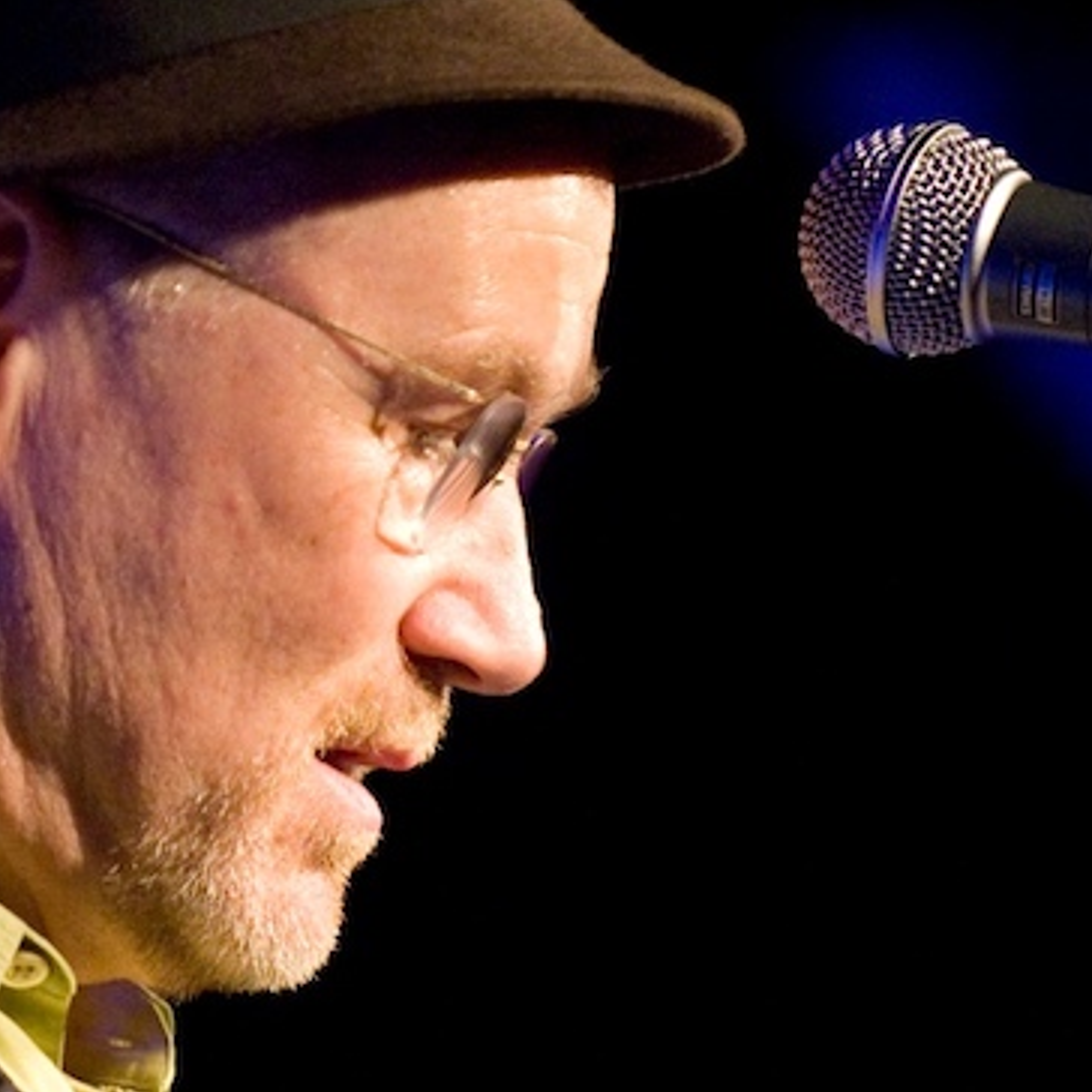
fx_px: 9172
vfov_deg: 6.8
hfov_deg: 6.8
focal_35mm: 257
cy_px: 546
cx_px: 486
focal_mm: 200
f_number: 2.8
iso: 5000
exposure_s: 1/125
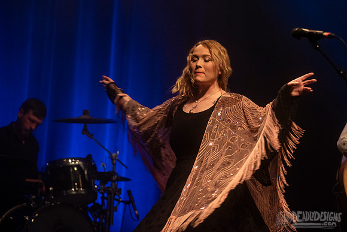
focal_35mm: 122
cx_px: 187
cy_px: 104
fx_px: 1171
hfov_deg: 16.8
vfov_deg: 11.3
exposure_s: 1/200
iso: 2500
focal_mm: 110
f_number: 3.2
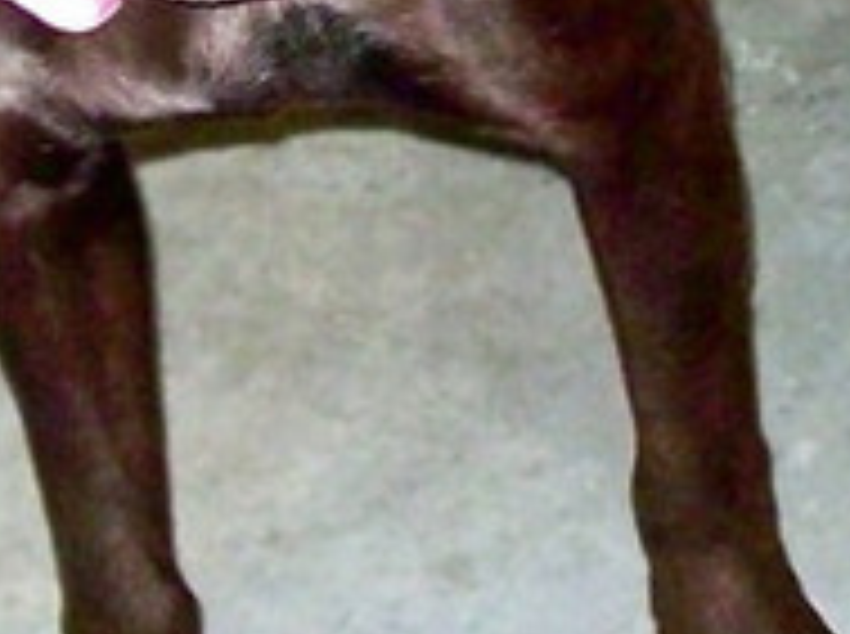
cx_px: 418
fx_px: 5588
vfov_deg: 6.4
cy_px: -157
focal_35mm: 228
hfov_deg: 8.7
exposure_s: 1/84.5
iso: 160
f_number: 3.4
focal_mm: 9.4
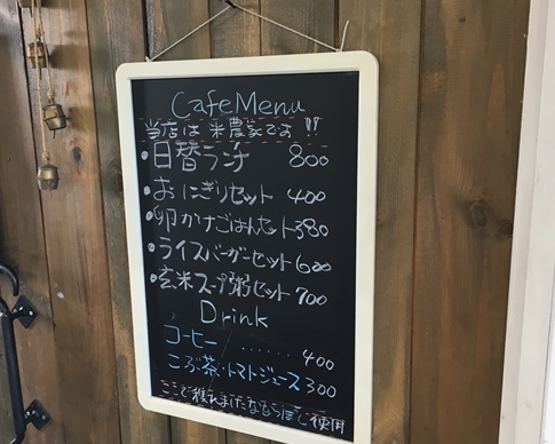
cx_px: 253
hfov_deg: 51.5
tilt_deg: -11.0
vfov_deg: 42.2
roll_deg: +1.6
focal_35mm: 35
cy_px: 225
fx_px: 575
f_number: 2.2
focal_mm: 4.15
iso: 80
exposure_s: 1/33
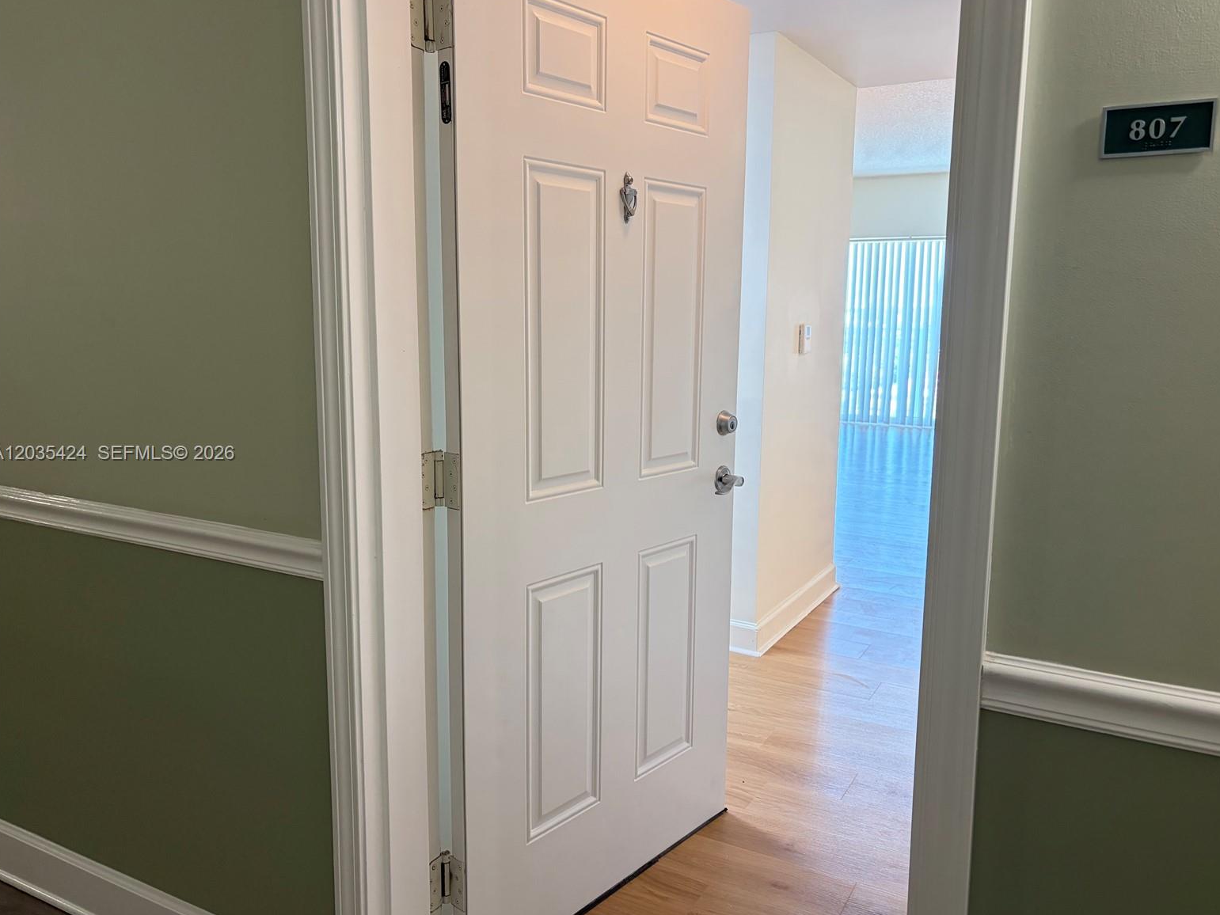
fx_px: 952
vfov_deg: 51.4
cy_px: 454
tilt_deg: -8.7
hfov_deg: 65.3
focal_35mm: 27
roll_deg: +0.7
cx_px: 621
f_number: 1.6
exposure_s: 1/60
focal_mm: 5.96
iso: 250
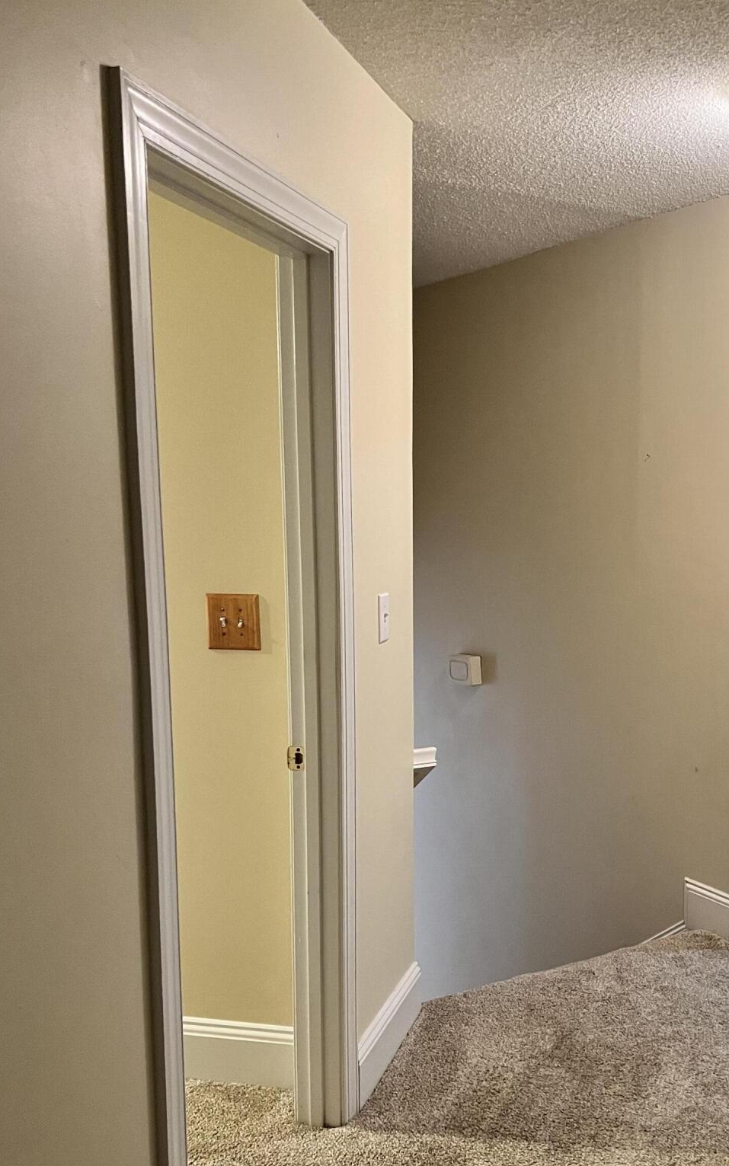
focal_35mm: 36
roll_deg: -0.3
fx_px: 1144
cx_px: 530
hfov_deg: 34.7
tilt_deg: -6.8
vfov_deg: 53.7
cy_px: 682
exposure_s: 1/60
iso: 400
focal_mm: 5.7
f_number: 1.5
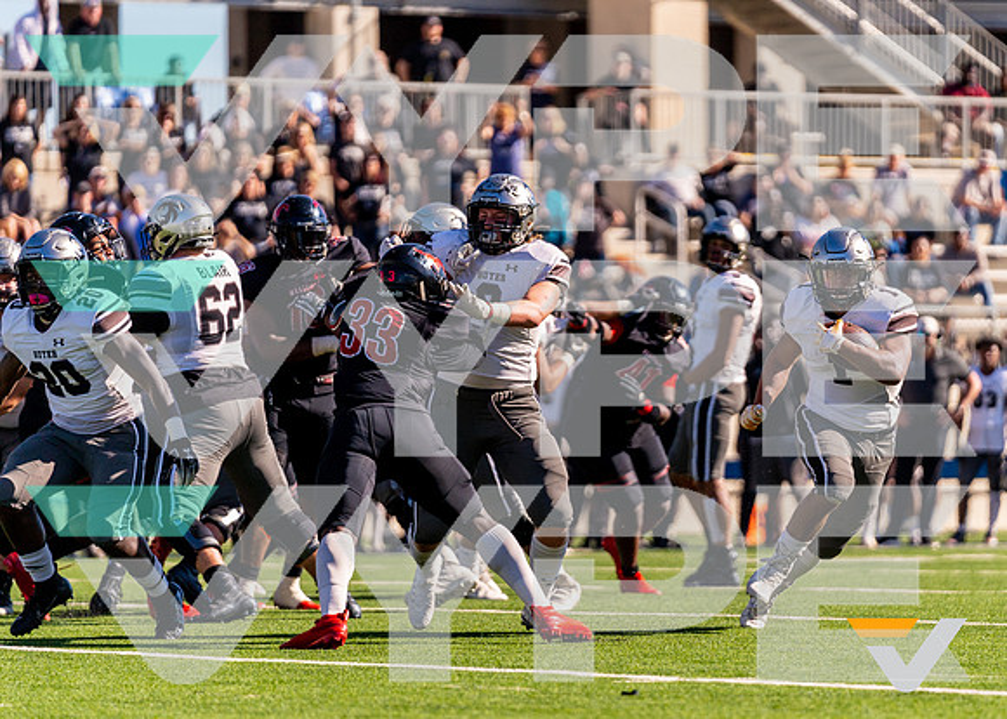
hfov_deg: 7.4
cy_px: 368
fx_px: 7732
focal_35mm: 270
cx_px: 633
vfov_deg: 5.3
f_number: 2.8
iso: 400
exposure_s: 1/3200
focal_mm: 200
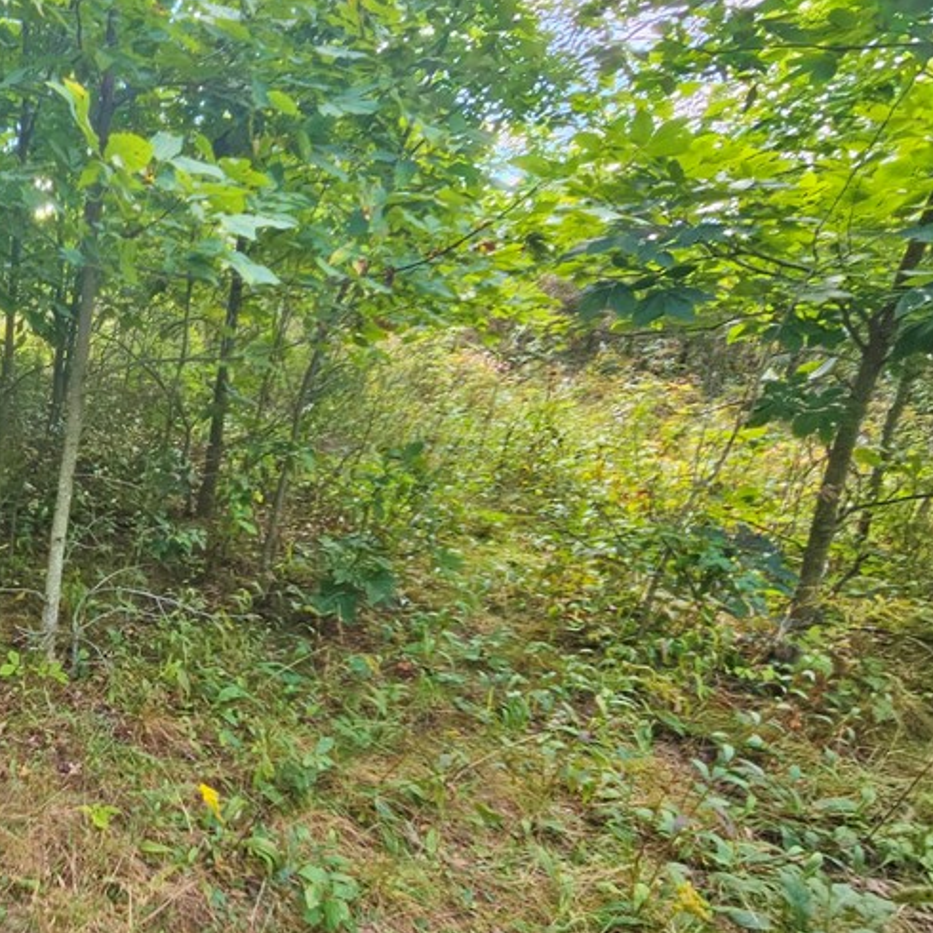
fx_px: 732
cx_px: 8
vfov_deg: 64.9
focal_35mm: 24
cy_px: 510
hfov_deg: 52.3
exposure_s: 1/120
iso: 50
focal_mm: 2.2
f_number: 2.2
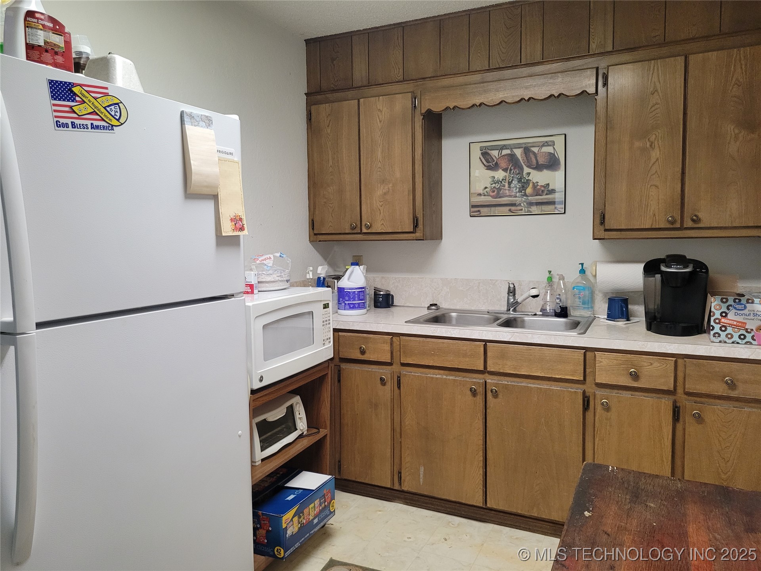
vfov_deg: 53.1
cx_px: 380
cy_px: 286
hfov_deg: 67.3
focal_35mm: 26
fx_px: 572
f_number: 1.8
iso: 640
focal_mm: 5.4
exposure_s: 1/45
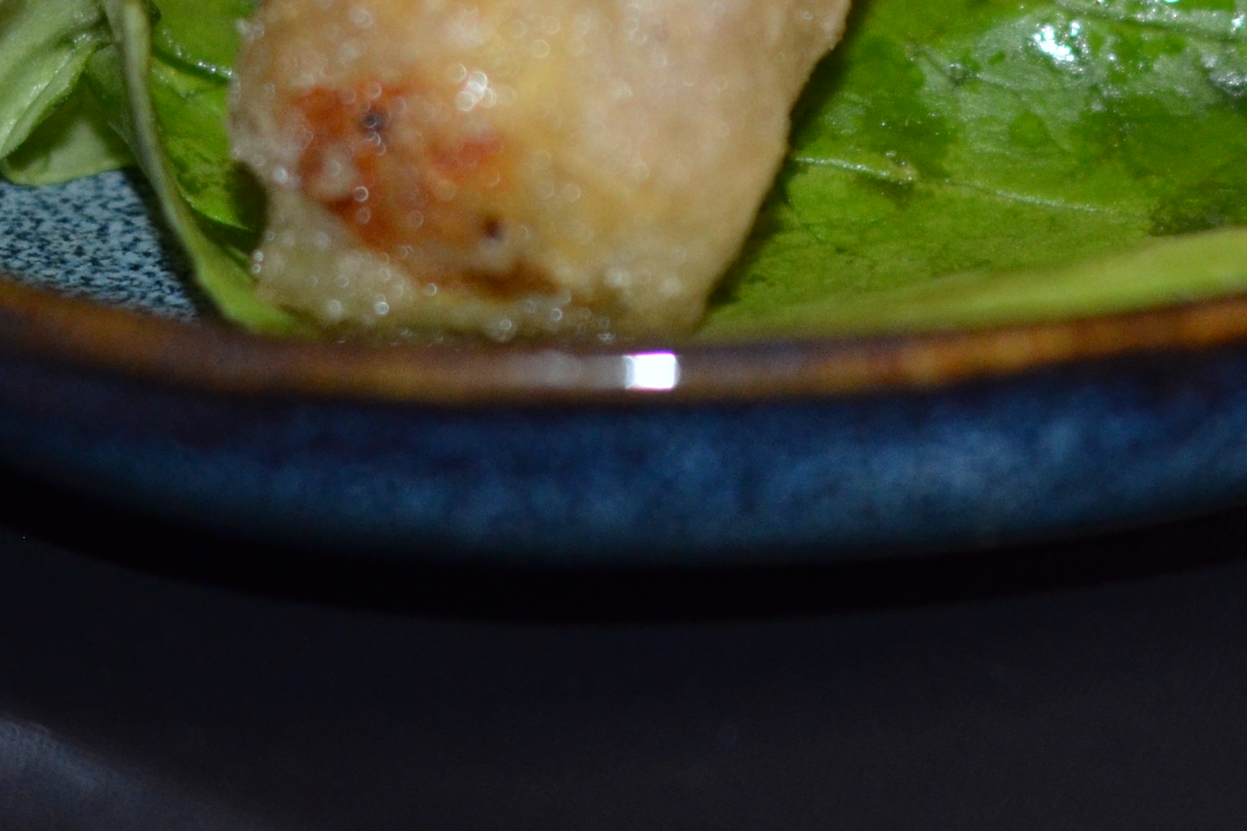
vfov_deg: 5.8
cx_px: 798
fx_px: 8069
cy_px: -380
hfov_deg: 8.8
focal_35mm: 233
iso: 800
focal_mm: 50
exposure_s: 1/60
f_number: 2.8
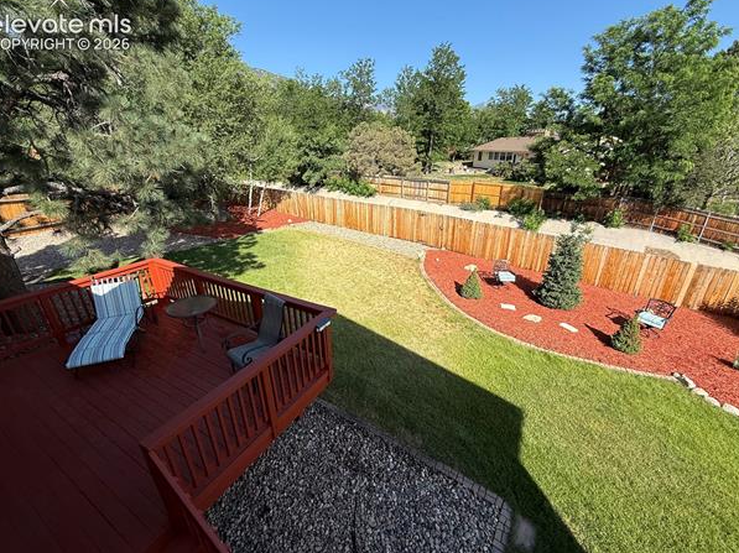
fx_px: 320
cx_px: 376
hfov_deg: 98.2
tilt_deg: -20.9
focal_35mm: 15
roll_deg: +2.1
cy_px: 278
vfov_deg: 81.7
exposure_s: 1/1399
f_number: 2.2
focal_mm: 2.22
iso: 50
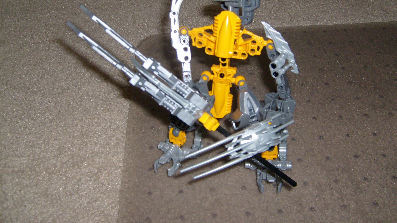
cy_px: 86
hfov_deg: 51.6
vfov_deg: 30.3
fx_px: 411
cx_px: 201
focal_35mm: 39
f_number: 2.8
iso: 100
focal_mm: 5.8
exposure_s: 1/45
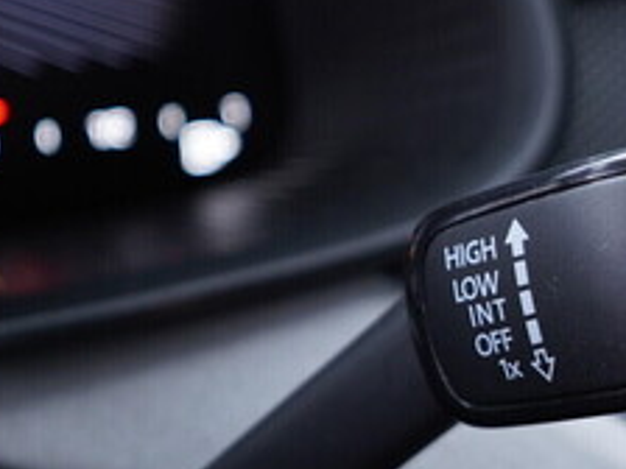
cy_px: 228
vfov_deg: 17.4
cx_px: 682
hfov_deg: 21.8
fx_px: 1537
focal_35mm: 85
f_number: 2.8
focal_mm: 24
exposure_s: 1/40
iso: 320
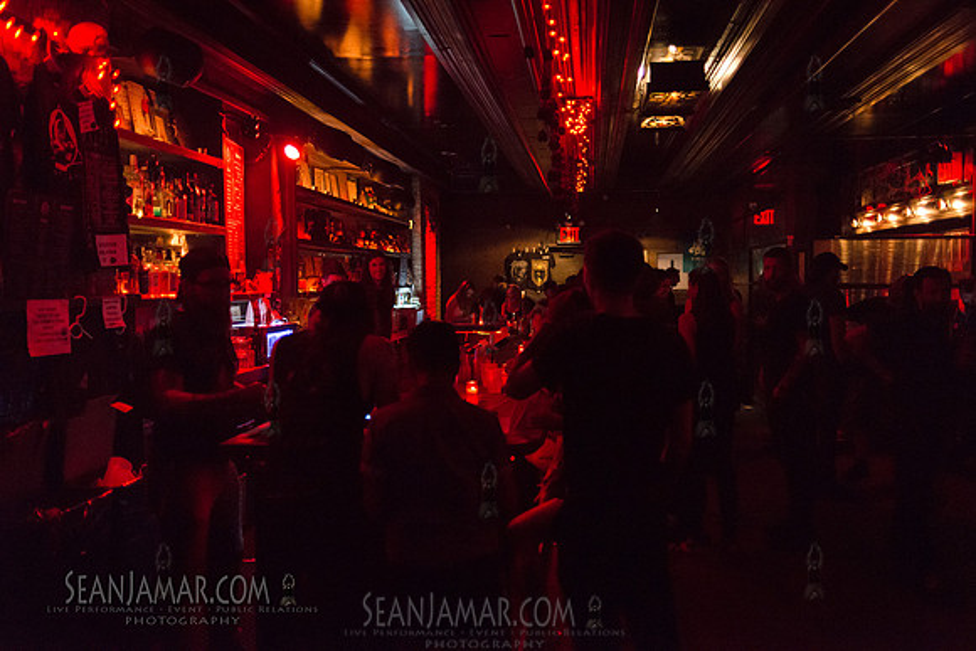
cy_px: 326
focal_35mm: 35
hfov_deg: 54.4
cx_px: 488
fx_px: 949
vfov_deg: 37.9
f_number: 2.2
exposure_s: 1/125
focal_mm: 35
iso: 5000
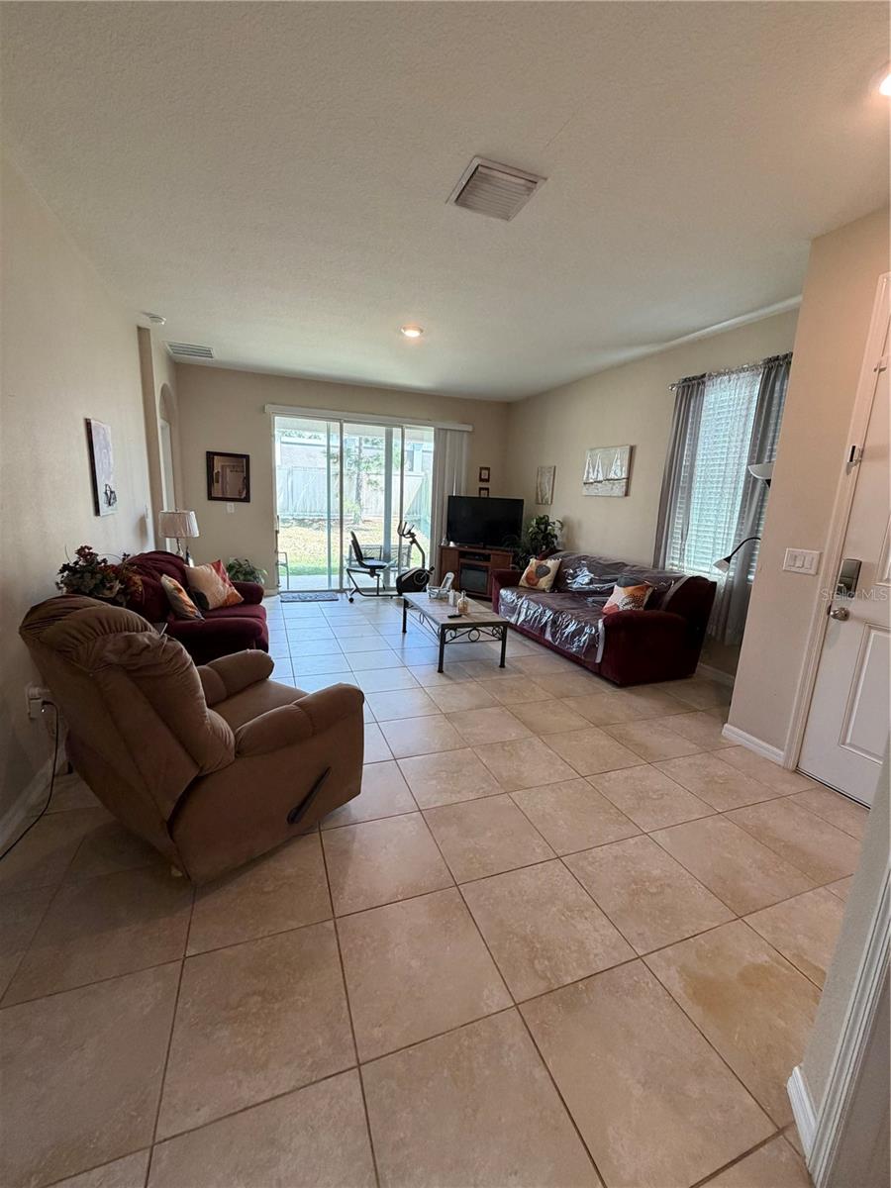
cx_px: 446
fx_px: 480
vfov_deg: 102.1
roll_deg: -2.5
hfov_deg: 85.7
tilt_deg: -11.0
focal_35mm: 14
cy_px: 594
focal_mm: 2.22
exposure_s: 1/60
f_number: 2.2
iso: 160
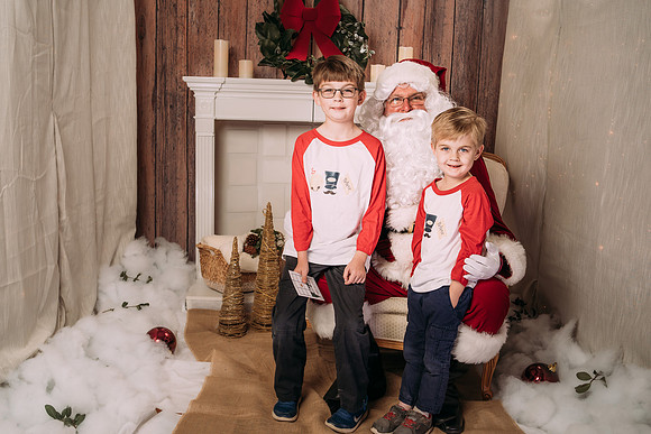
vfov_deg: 34.7
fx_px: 695
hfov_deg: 50.2
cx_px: 313
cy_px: 214
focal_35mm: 38
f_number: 4.5
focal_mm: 35
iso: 100
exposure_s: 1/100
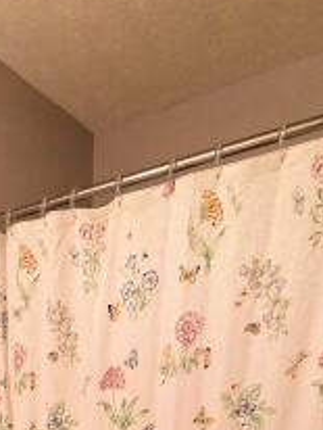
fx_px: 521
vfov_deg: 27.6
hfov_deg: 31.6
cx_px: -4
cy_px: 665
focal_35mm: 42
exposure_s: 1/60
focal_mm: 2.2
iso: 400
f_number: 2.2
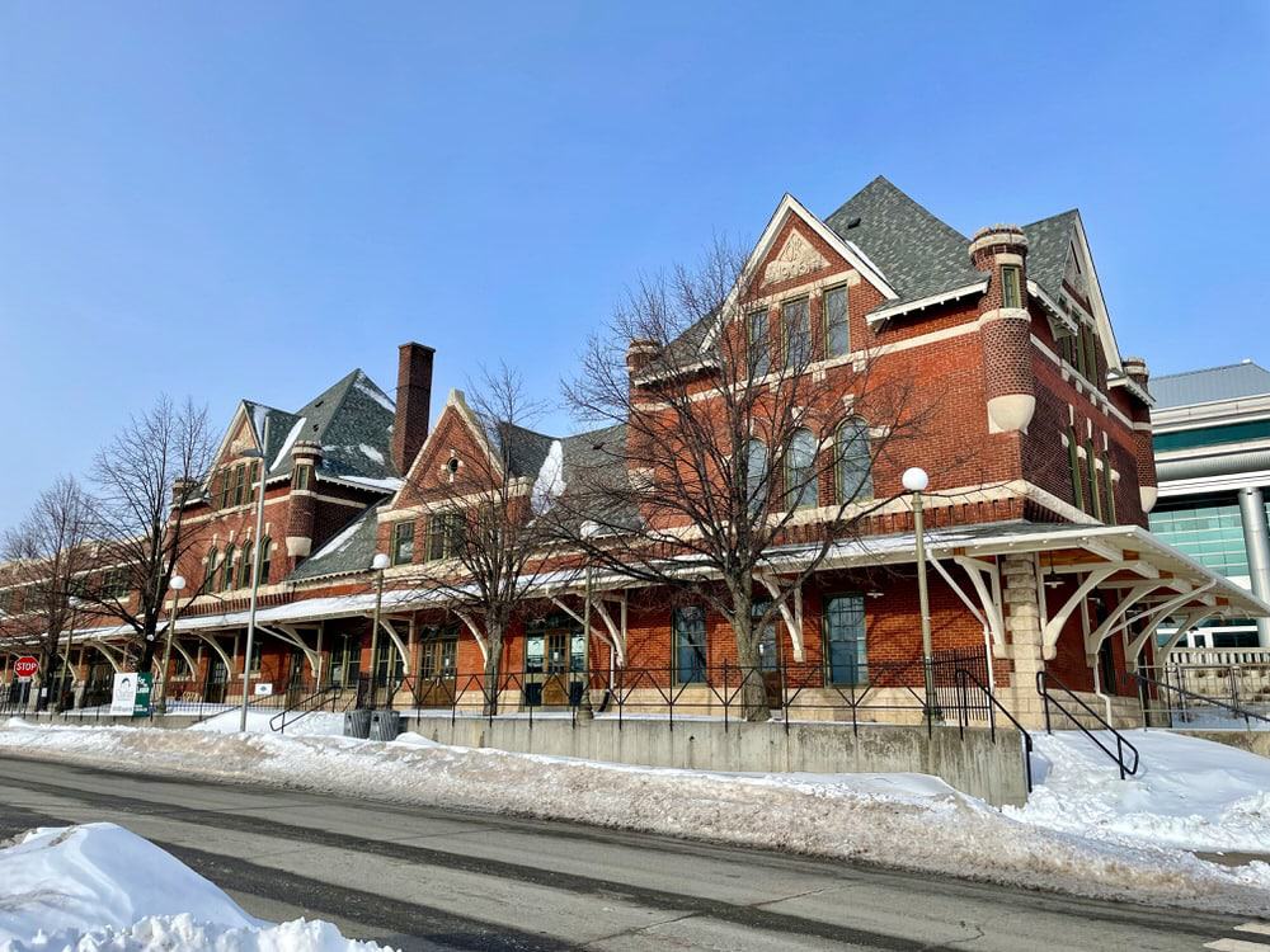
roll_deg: -0.9
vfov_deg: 53.1
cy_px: 476
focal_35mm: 26
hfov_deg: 67.3
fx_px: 954
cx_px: 635
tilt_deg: +14.3
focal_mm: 4.2
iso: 32
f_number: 1.6
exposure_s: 1/2959
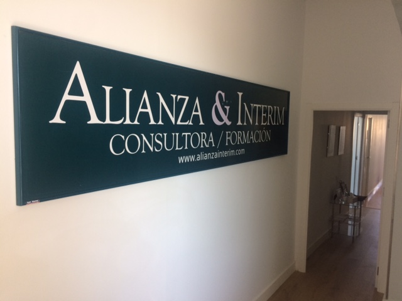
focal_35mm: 29
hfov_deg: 61.7
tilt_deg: -6.3
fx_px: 337
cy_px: 150
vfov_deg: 48.2
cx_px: 201
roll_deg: -1.1
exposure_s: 1/33
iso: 32
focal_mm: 4.15
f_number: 2.2
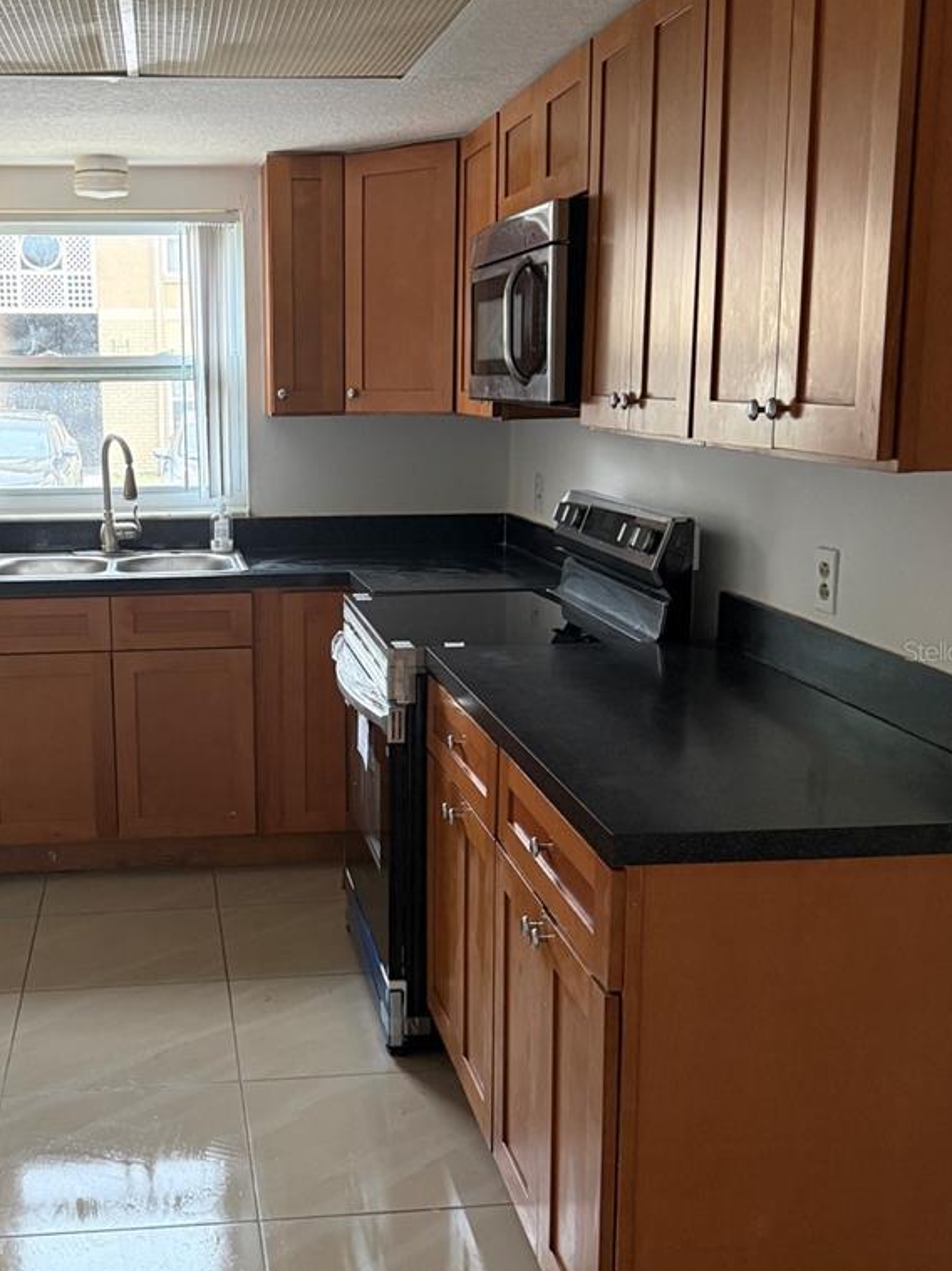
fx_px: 1394
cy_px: 651
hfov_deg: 37.0
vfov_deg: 49.0
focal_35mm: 38
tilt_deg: -11.2
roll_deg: +0.5
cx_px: 268
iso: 500
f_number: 1.78
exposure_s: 1/60
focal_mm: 6.76
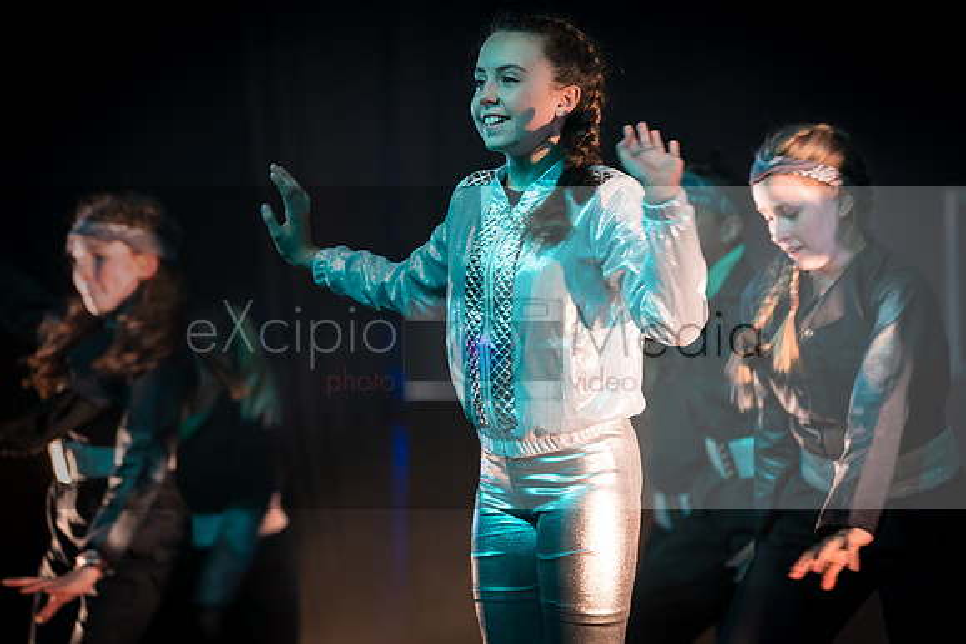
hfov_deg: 11.3
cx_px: 513
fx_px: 4876
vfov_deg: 7.6
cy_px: 342
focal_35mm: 182
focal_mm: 171
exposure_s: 1/100
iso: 1000
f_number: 3.5
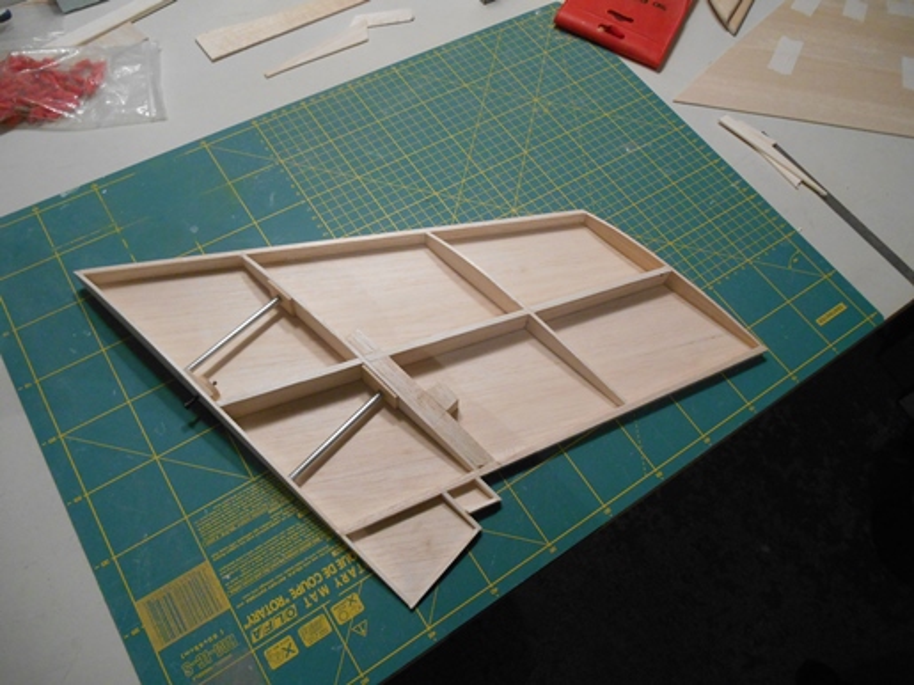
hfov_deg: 67.3
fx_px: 686
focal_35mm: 26
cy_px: 342
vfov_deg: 53.0
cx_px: 457
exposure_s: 1/25
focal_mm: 4.7
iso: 400
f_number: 3.4
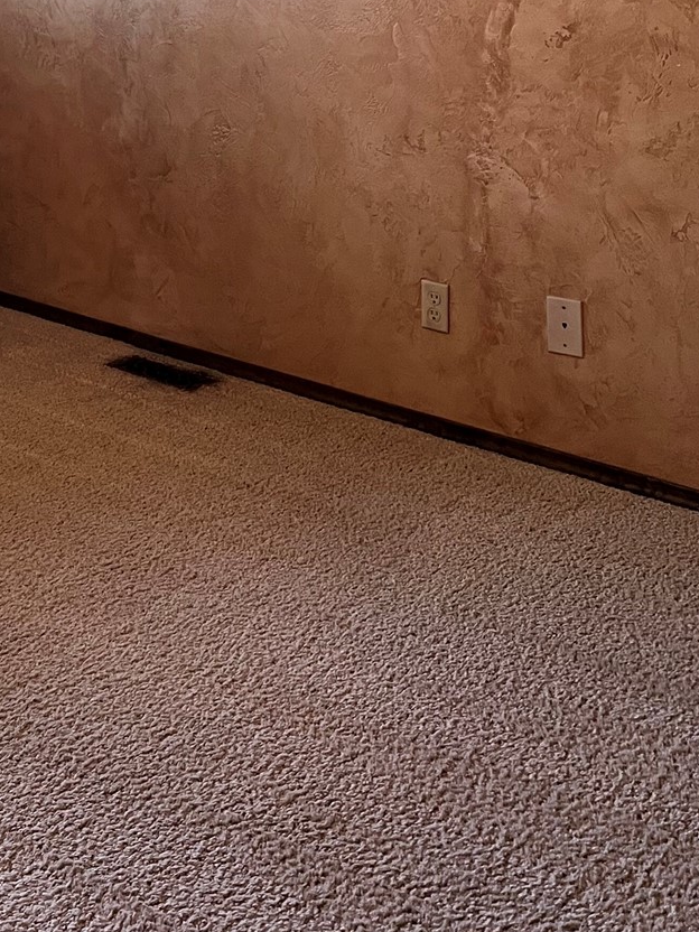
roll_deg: +0.2
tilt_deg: -7.4
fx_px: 1615
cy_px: 8
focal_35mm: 60
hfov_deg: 22.8
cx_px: -92
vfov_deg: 30.1
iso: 160
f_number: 1.5
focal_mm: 5.7
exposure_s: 1/60
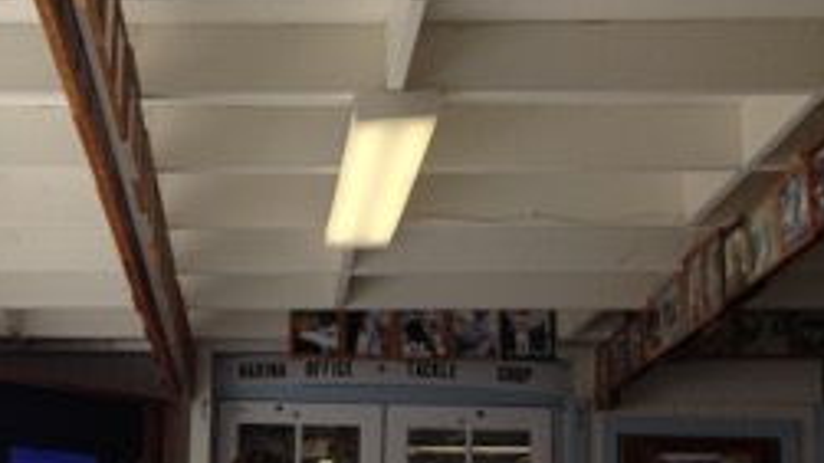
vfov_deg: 15.1
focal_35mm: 79
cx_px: 213
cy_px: 447
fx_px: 1726
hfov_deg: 26.5
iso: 64
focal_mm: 4.28
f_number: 2.4
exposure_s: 1/351
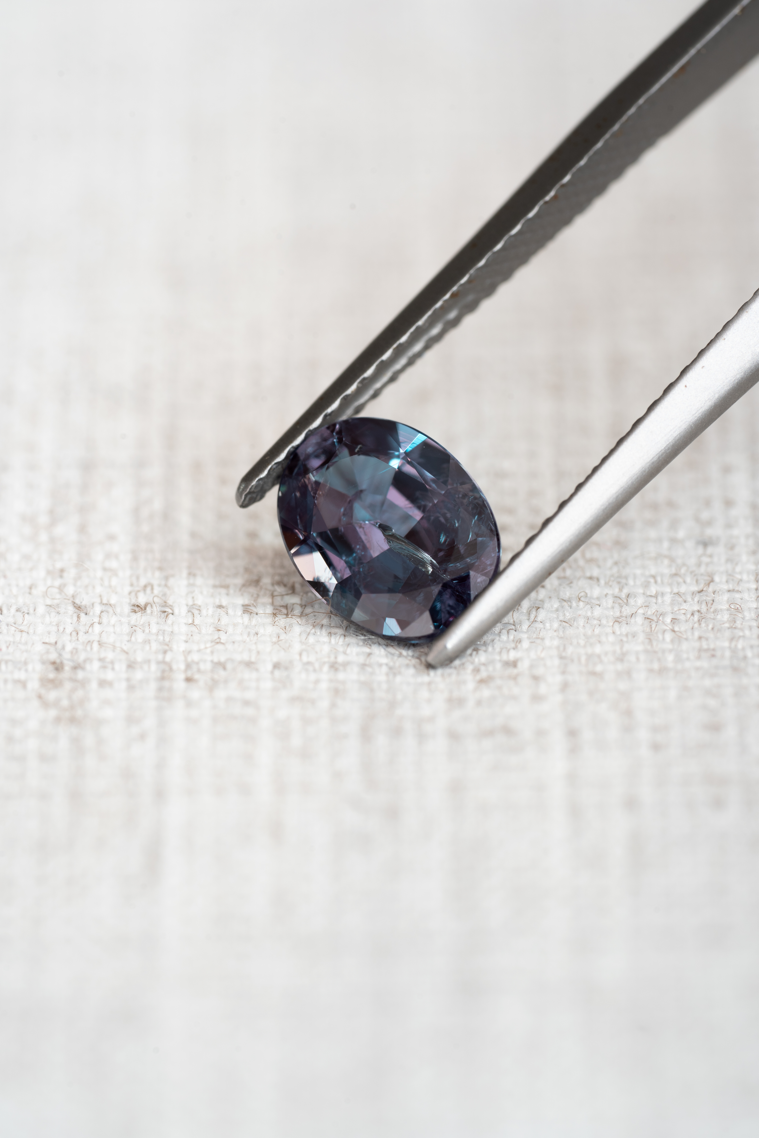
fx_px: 2846
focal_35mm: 90
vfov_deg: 22.6
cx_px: 380
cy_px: 569
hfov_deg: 15.2
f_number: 8
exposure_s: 1/2.5
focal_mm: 90
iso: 100
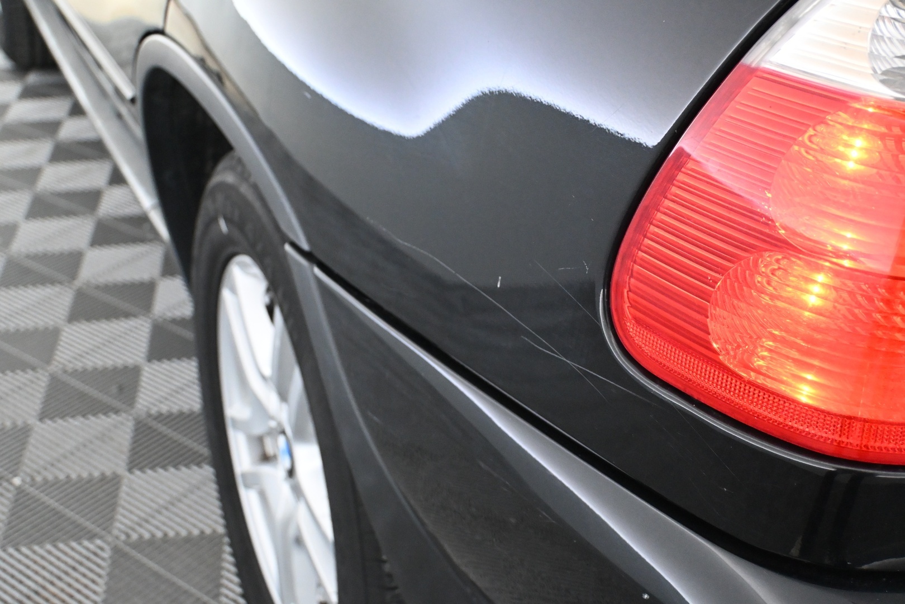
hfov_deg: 41.7
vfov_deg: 28.5
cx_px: 452
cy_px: 302
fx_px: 1188
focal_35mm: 47
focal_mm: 31.5
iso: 5000
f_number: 5
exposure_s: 1/60
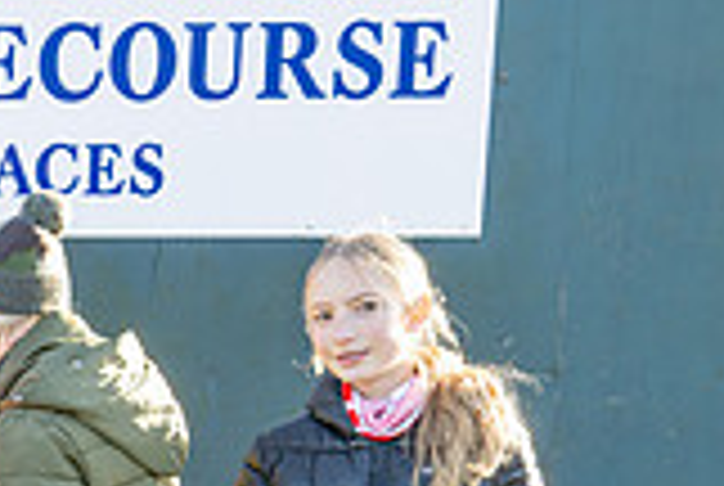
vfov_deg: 10.5
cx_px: -526
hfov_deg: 14.5
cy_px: 758
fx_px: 2539
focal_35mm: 126
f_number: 5
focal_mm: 35
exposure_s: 1/250
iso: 400
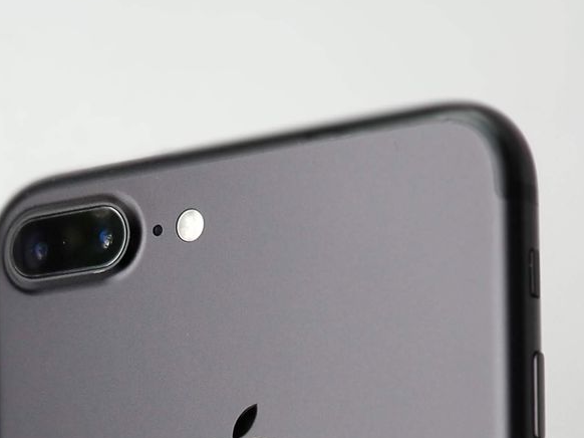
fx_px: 2412
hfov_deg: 13.8
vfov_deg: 9.9
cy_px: 741
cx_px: 240
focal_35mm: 143
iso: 32
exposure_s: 1/60
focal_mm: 6
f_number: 2.4
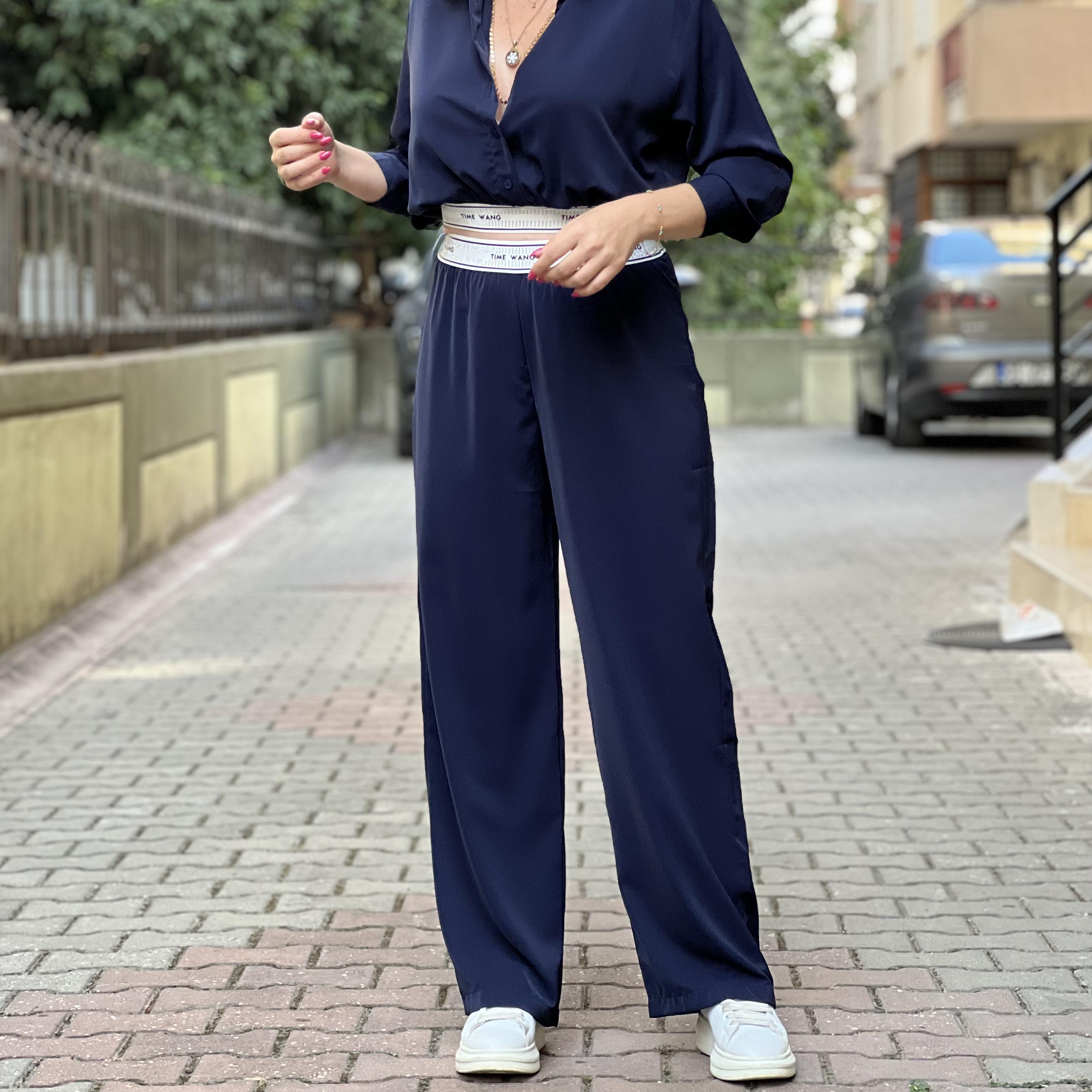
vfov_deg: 19.1
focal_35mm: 91
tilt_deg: -0.5
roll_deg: -1.3
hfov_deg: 19.1
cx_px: 546
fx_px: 3248
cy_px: 411
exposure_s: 1/121
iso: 125
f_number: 2.8
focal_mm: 9
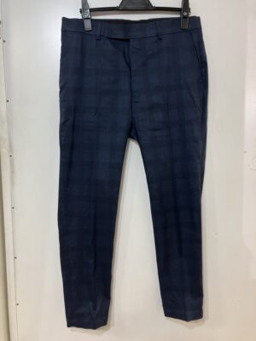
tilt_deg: -14.8
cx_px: 128
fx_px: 276
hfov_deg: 49.7
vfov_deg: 63.4
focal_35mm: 28
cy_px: 170
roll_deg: -2.6
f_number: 1.8
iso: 125
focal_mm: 3.99
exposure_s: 1/50
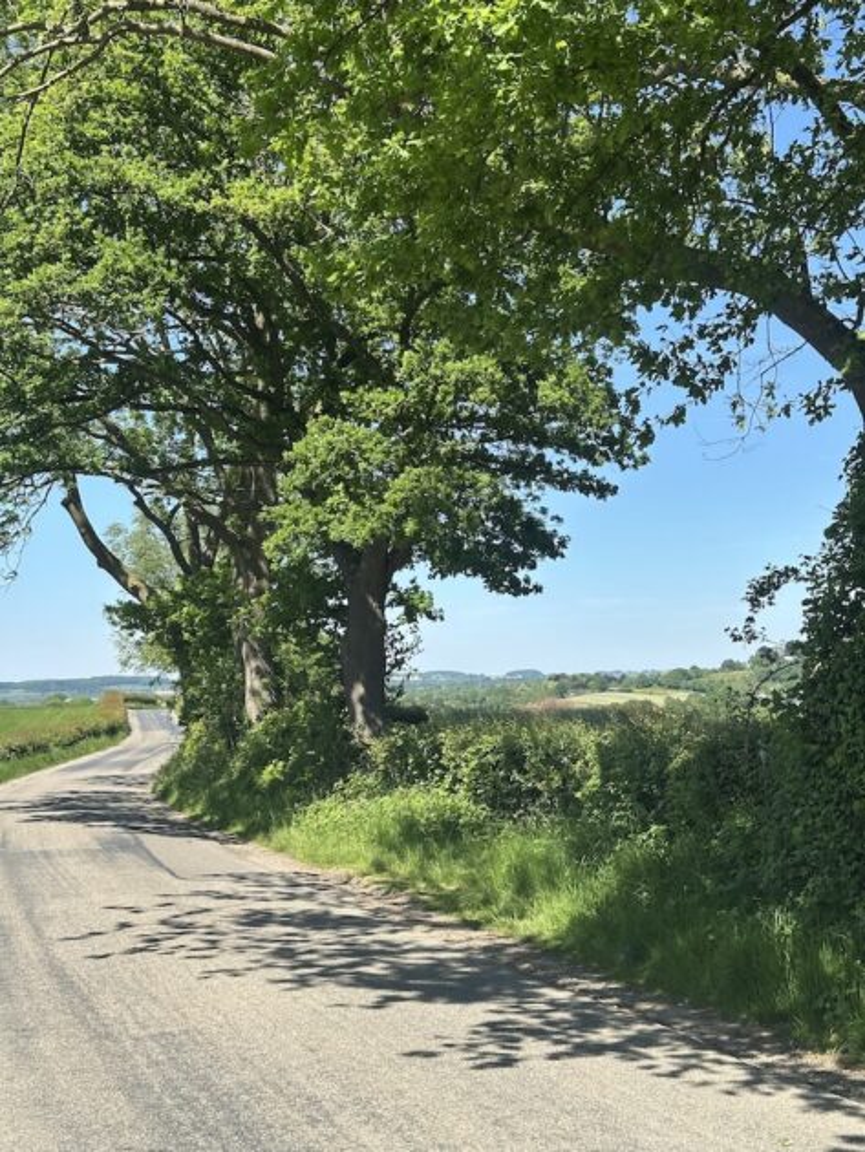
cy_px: 576
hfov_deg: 30.3
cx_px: 432
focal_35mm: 48
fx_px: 1598
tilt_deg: +4.1
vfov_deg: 39.6
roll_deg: +0.6
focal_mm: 6.86
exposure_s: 1/2532
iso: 64
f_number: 1.78
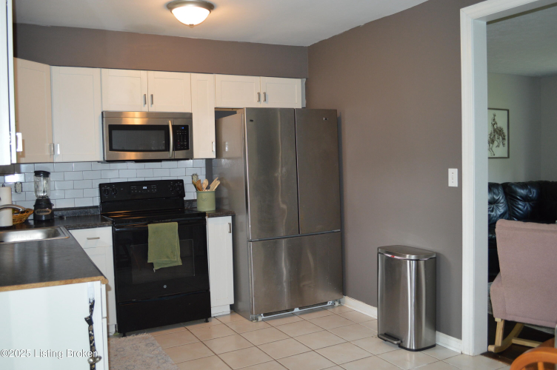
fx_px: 510
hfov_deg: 57.3
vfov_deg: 39.9
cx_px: 278
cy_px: 185
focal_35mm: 33
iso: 640
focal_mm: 22
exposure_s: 1/60
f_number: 3.8
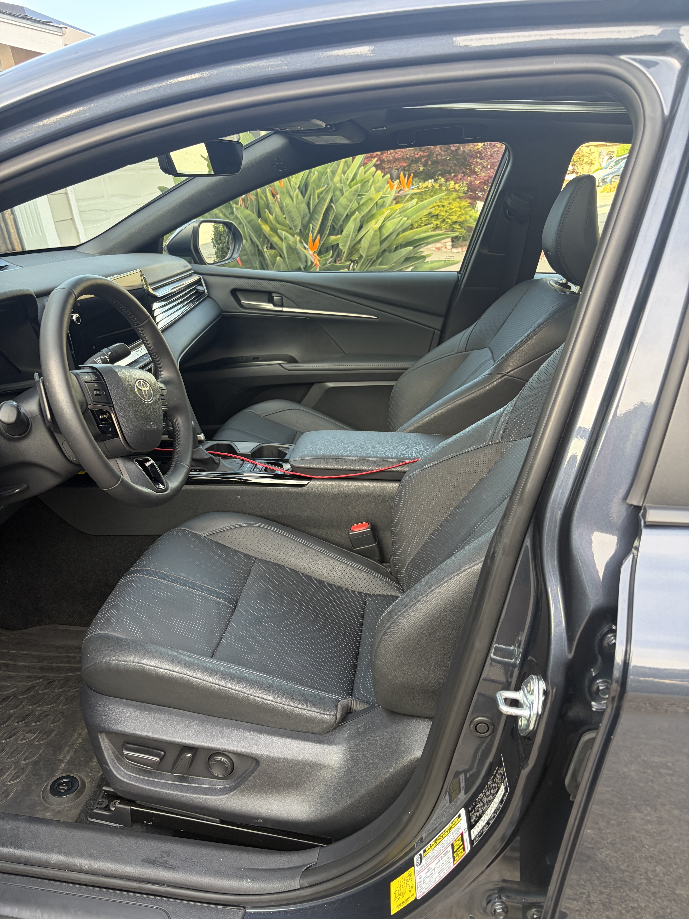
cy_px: 460
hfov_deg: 53.1
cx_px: 344
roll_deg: +6.6
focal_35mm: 26
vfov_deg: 67.3
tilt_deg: -23.2
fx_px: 690
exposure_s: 1/122
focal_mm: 5.96
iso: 80
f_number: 1.6
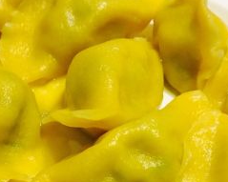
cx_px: 87
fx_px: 560
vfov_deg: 18.1
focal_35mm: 83
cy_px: 170
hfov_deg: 23.0
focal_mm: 4.15
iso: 160
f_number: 2.2
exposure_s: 1/33
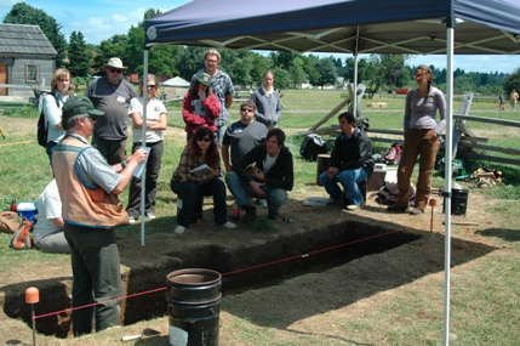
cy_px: 173
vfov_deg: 31.8
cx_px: 260
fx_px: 606
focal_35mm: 42
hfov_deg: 46.4
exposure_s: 1/1250
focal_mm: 28
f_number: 5.6
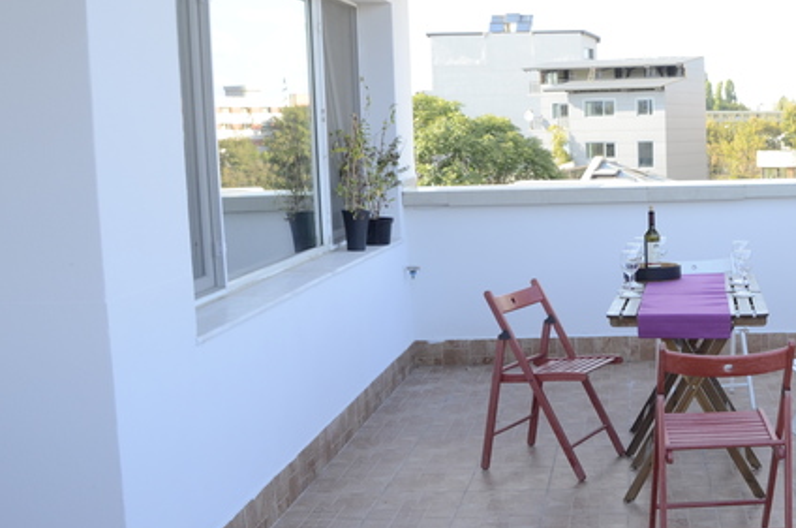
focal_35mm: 51
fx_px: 1126
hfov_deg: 36.3
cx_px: 732
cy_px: 280
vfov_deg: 26.4
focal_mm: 18
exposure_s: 1/160
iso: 200
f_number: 6.3
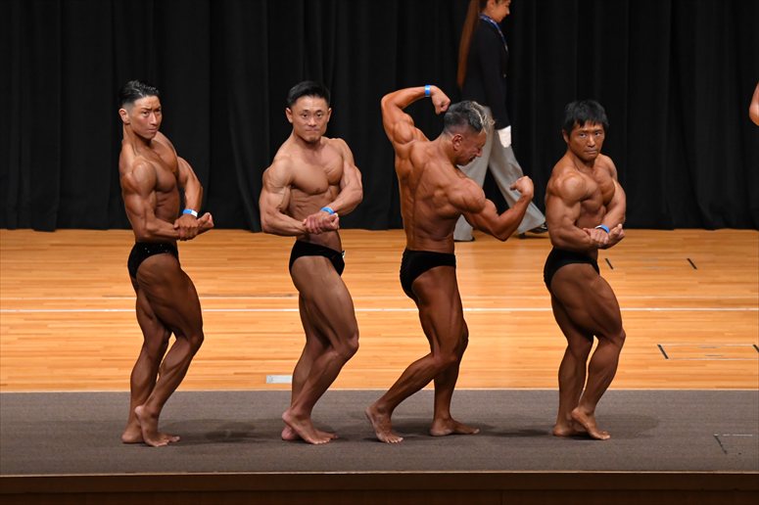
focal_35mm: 202
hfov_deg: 10.2
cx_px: 380
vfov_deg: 6.8
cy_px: 252
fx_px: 4257
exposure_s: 1/400
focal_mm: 135
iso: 4000
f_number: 5.6
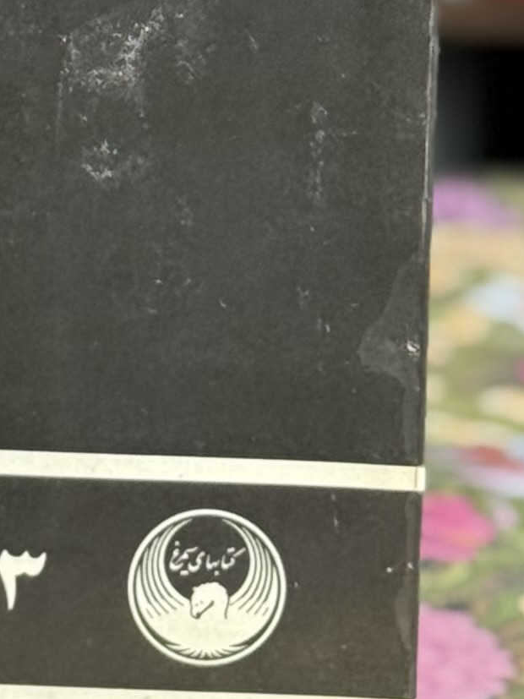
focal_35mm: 234
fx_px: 4724
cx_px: -116
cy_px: -332
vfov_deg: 8.3
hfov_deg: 6.3
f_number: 1.78
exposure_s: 1/100
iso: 200
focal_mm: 6.76
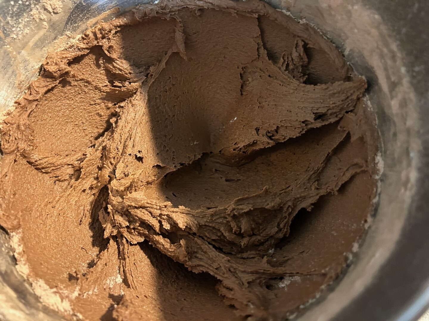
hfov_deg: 67.3
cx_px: 214
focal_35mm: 26
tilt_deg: -65.0
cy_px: 160
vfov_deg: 53.1
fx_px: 322
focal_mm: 5.7
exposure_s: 1/30
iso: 500
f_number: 1.5
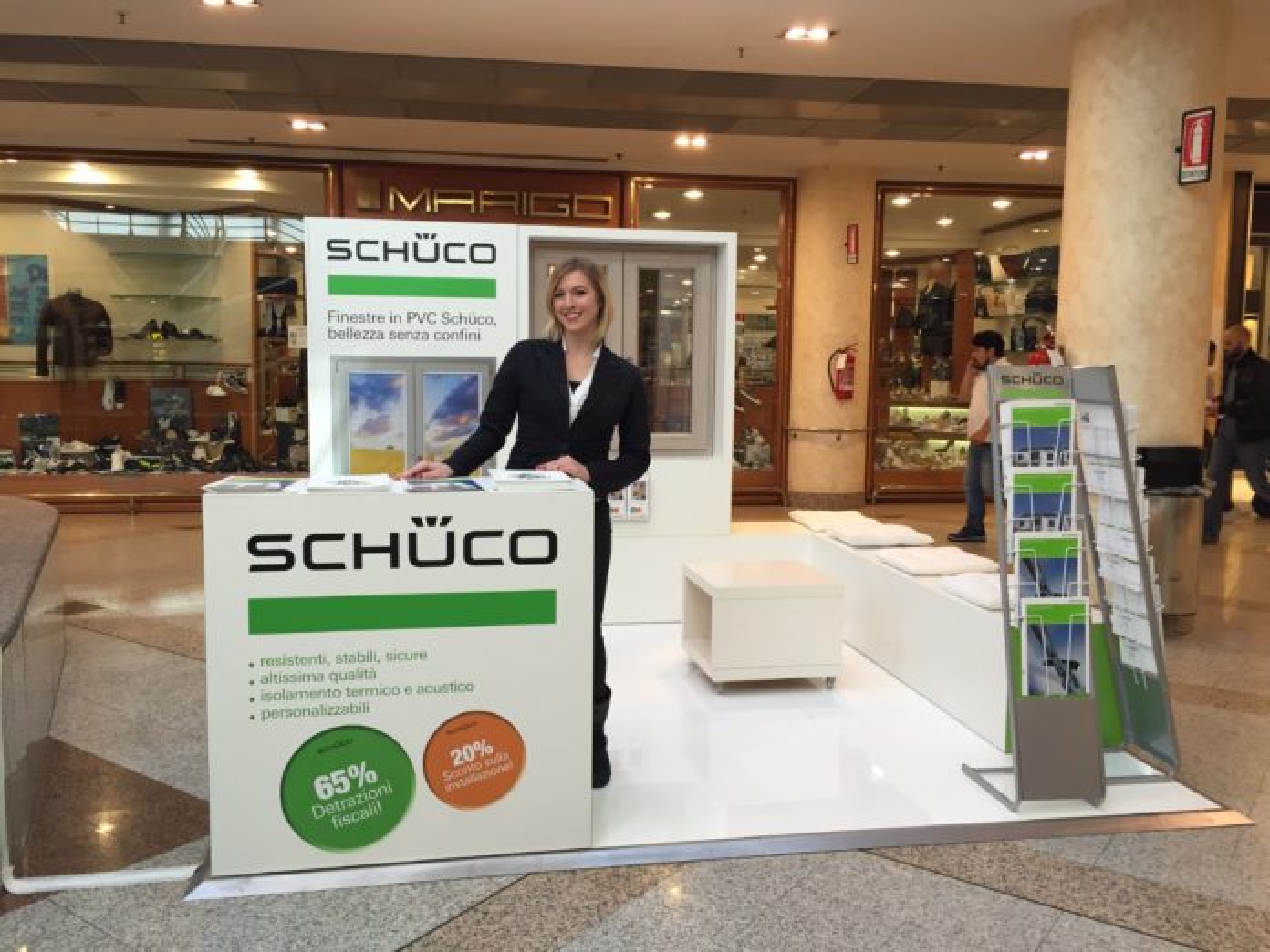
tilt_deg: -5.9
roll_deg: -0.4
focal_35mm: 29
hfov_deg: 61.7
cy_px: 476
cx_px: 635
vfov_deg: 48.2
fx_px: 1064
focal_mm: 4.15
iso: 40
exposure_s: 1/33
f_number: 2.2
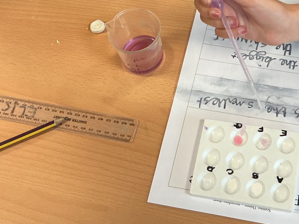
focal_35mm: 74
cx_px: 225
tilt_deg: -56.2
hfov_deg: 26.0
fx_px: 639
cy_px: -5
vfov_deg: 19.3
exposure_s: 1/60
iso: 125
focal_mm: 3
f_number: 1.8
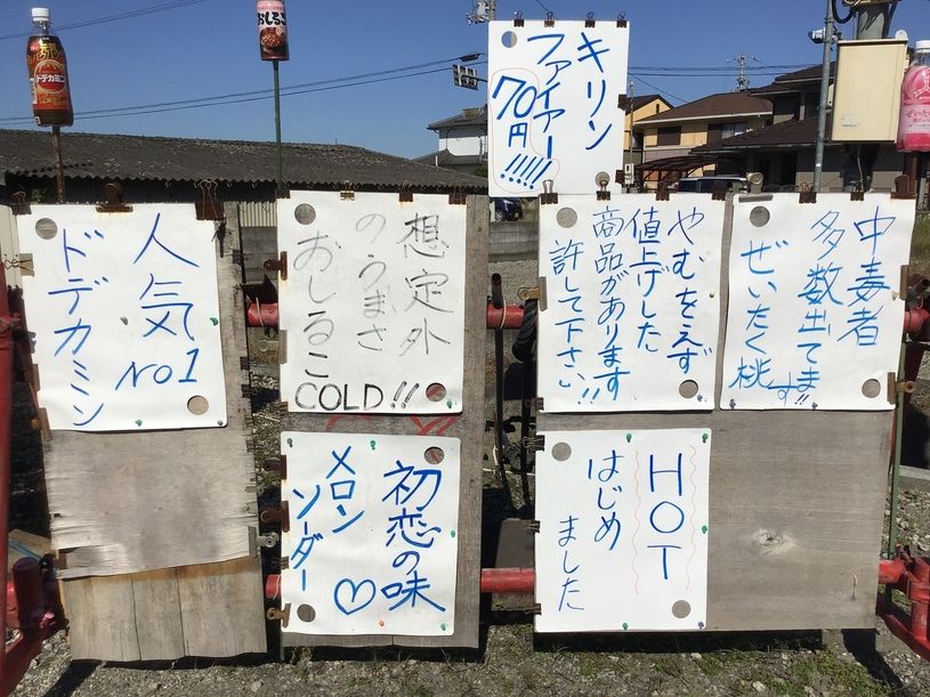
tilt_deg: -11.4
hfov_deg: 58.4
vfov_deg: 45.4
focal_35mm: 31
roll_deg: -0.5
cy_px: 348
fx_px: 833
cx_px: 465
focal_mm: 3.3
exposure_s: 1/4082
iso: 25
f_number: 2.4
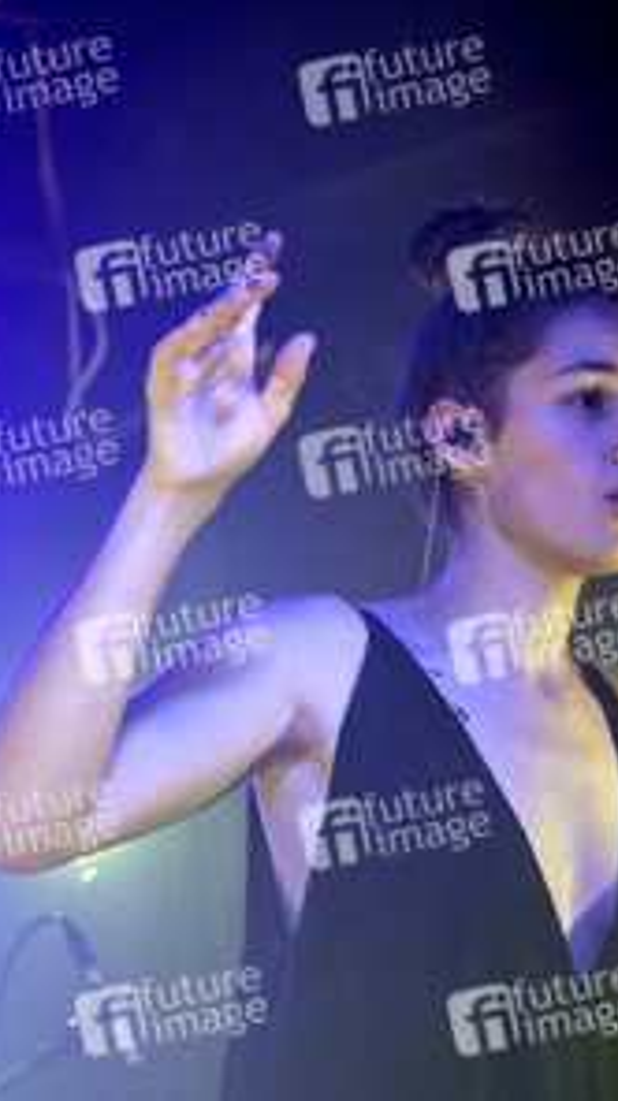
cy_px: 547
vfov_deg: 23.4
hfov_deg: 12.8
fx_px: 2657
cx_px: 817
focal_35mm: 91
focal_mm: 38
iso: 1250
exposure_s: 1/60
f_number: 2.8
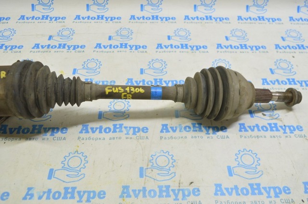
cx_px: 154
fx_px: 282
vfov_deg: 39.9
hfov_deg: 57.3
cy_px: 102
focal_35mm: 33
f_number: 5.6
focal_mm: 22
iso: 400
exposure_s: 1/20
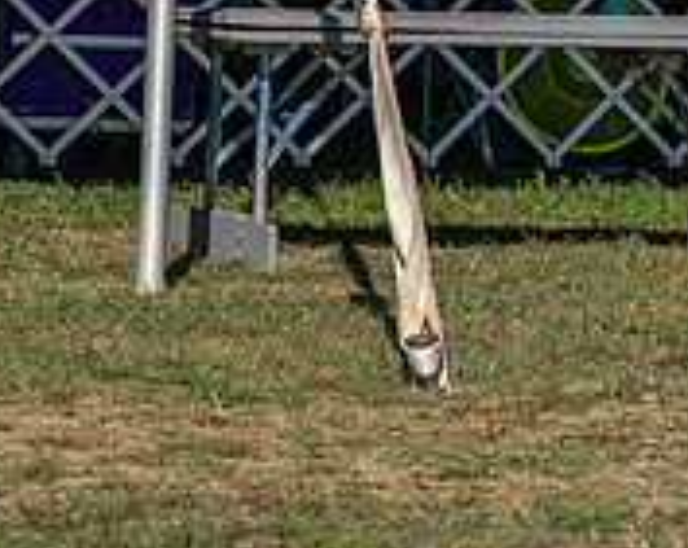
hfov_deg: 5.3
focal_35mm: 366
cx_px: -332
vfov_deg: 4.2
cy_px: -128
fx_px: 7440
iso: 100
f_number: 4.5
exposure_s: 1/1250
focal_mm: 102
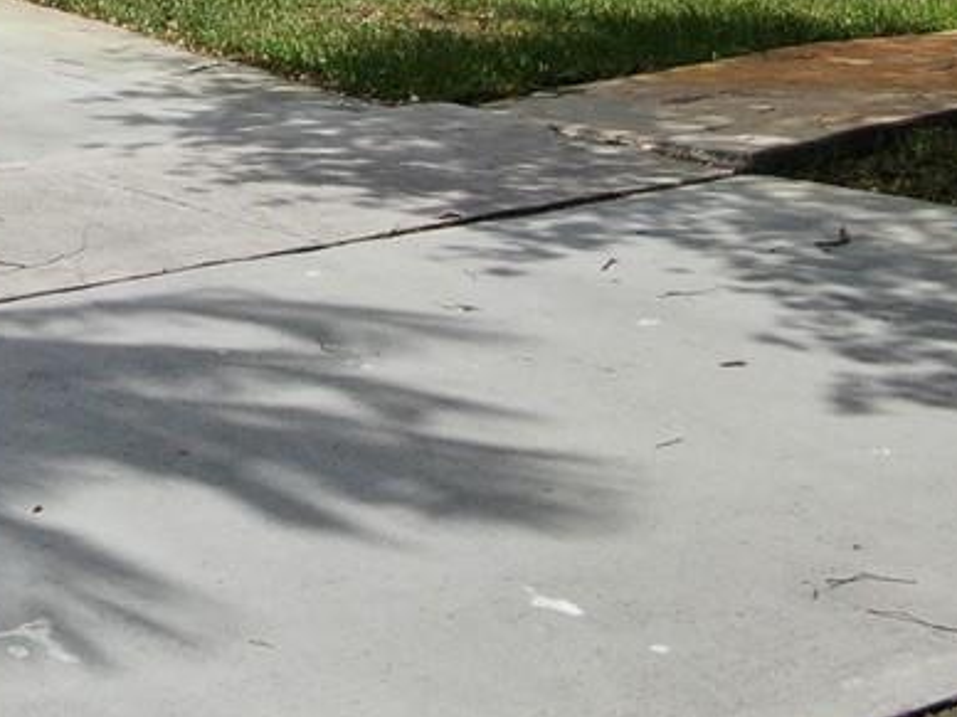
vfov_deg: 13.9
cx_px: -390
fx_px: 2737
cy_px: -382
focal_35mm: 99
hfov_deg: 18.1
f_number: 2.8
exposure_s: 1/2000
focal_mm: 4.39
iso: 110
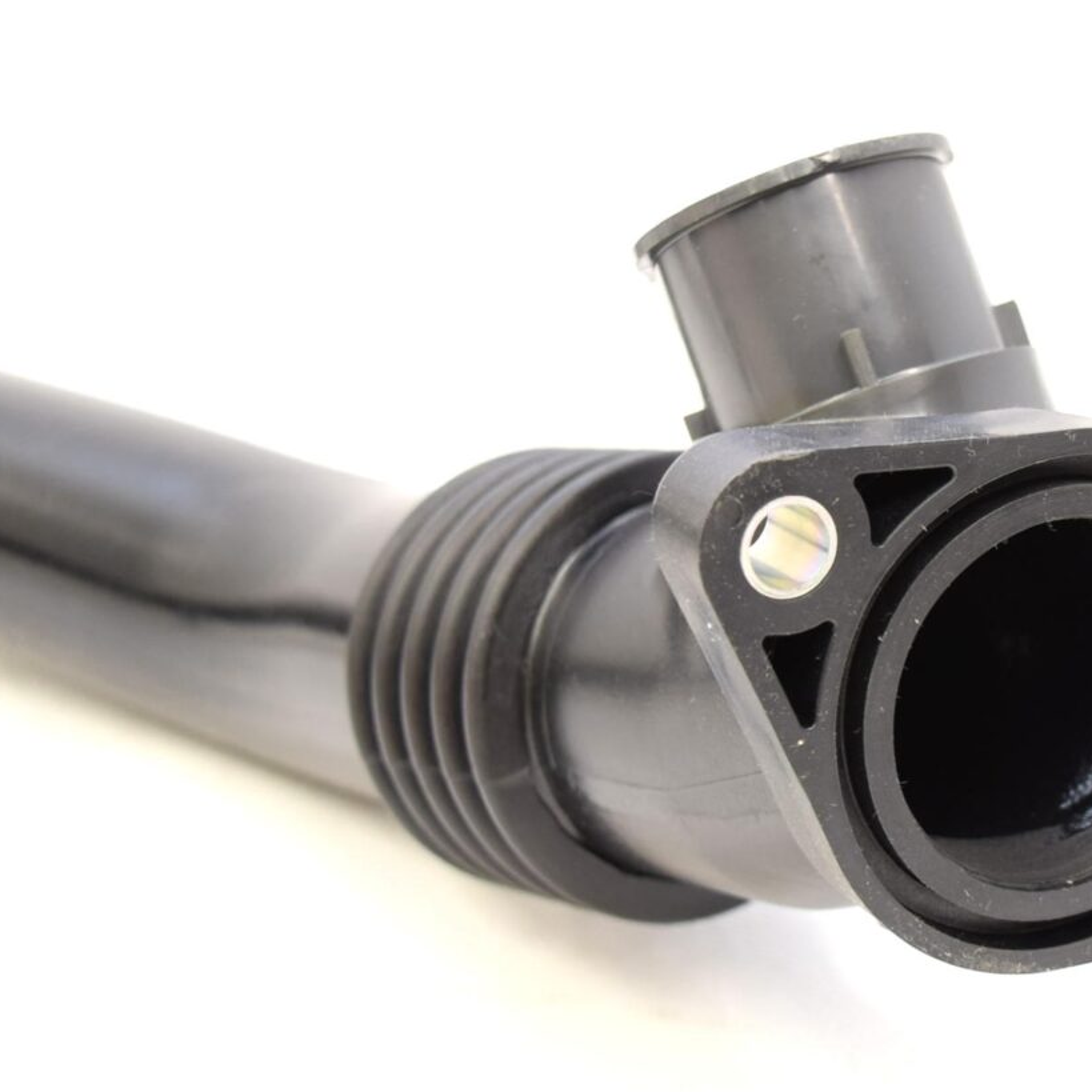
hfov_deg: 20.4
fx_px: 2962
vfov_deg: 20.9
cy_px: 504
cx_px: 1012
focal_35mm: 83
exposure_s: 1/100
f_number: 5
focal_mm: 26
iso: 400
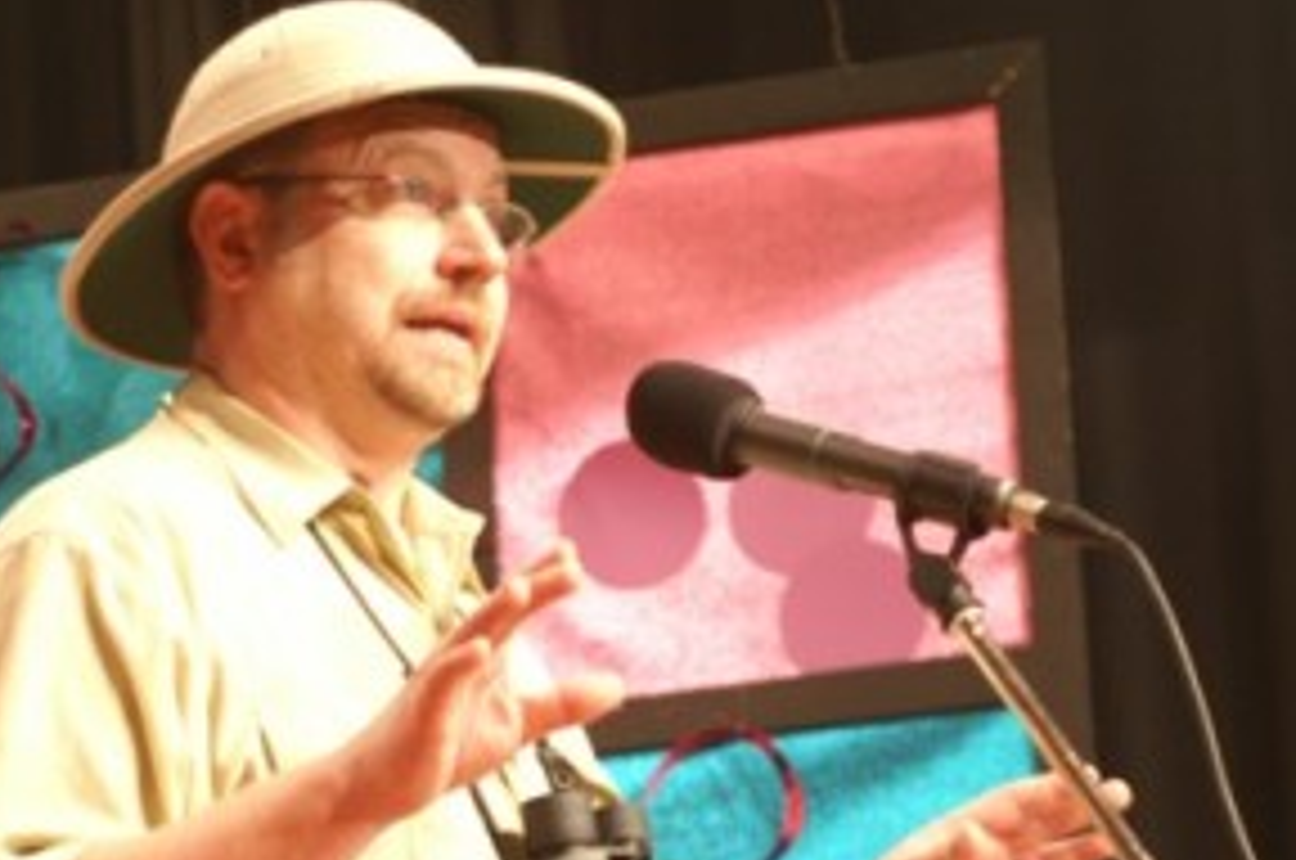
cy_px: 651
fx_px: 8118
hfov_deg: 9.1
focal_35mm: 226
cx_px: 508
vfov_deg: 6.1
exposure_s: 1/10
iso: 400
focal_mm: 85
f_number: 5.6
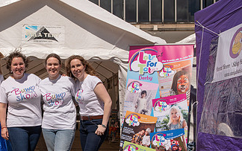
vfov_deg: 21.0
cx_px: 60
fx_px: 409
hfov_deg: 32.3
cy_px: 92
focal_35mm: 62
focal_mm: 34
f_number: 9
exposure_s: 1/1000
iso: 90
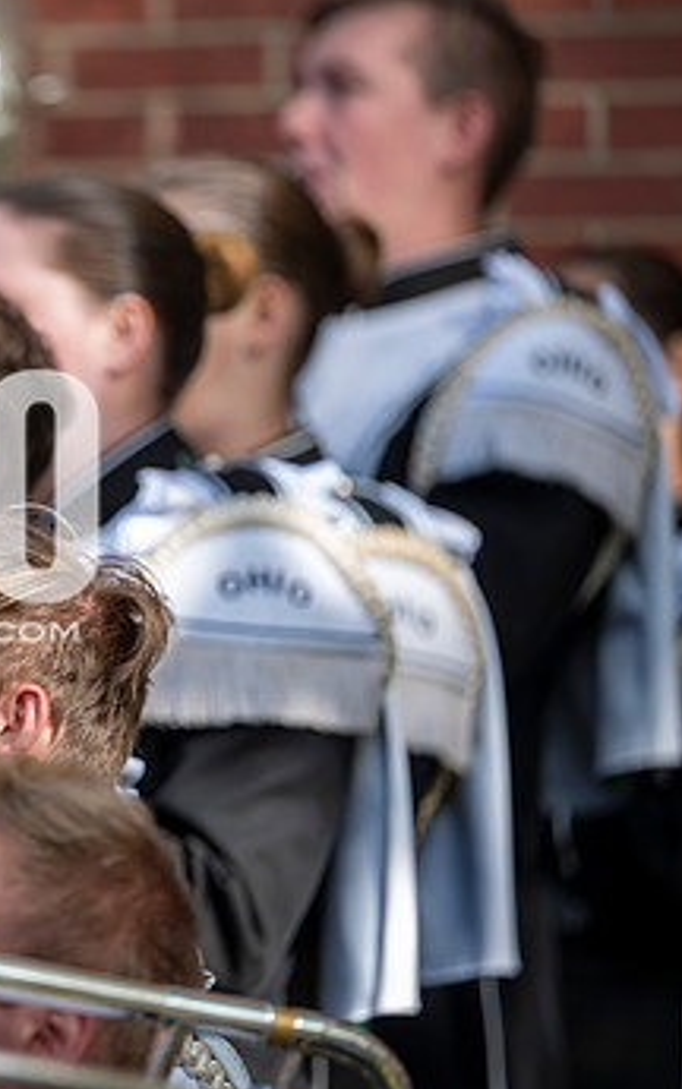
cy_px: 518
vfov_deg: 6.1
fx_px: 10158
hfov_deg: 3.8
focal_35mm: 342
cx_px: -139
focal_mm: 200
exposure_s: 1/500
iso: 64
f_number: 2.8
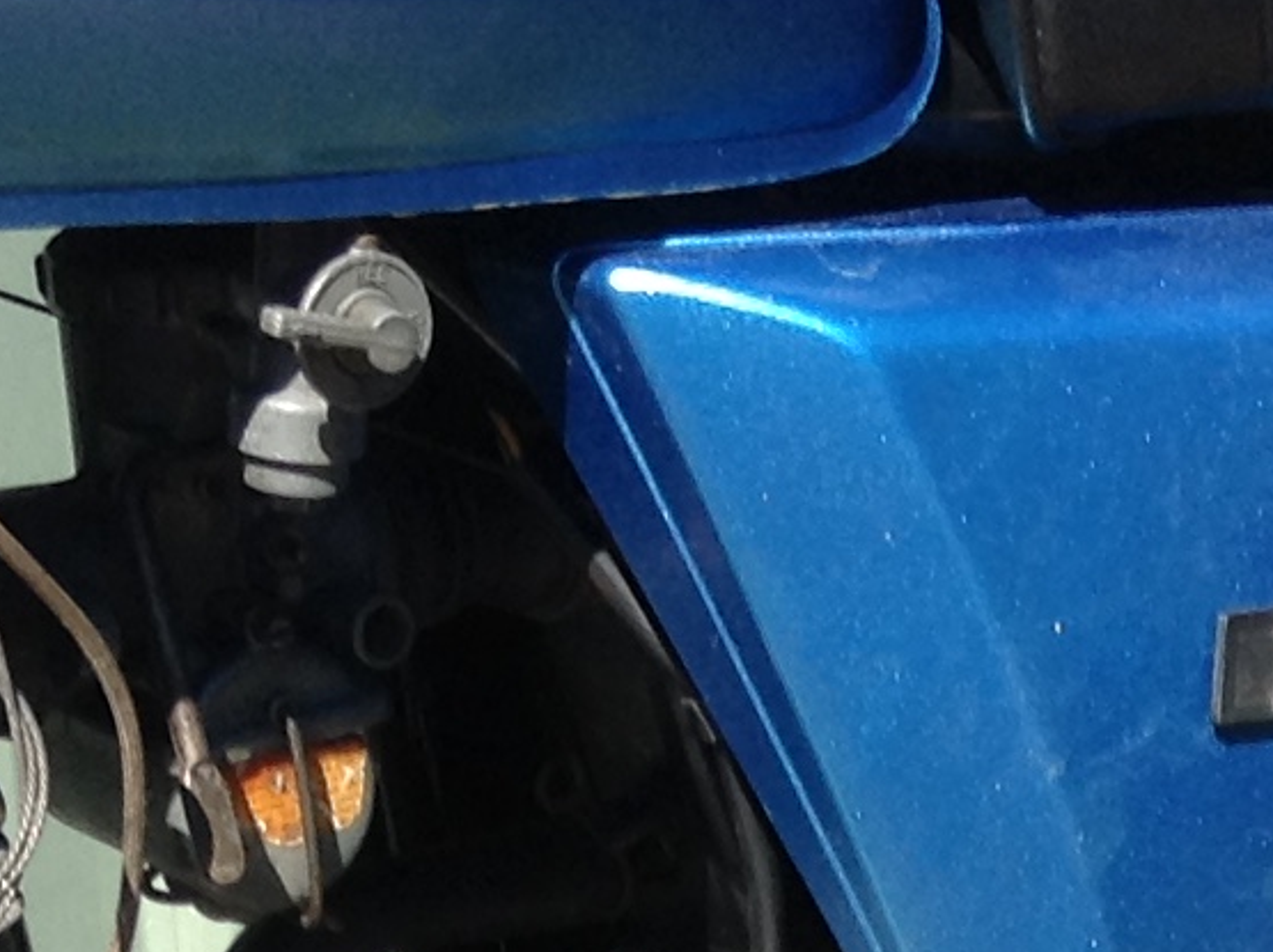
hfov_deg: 12.8
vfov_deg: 9.3
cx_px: 904
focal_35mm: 154
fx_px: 5657
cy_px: 1514
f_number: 2.4
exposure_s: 1/536
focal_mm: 3.3
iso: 25
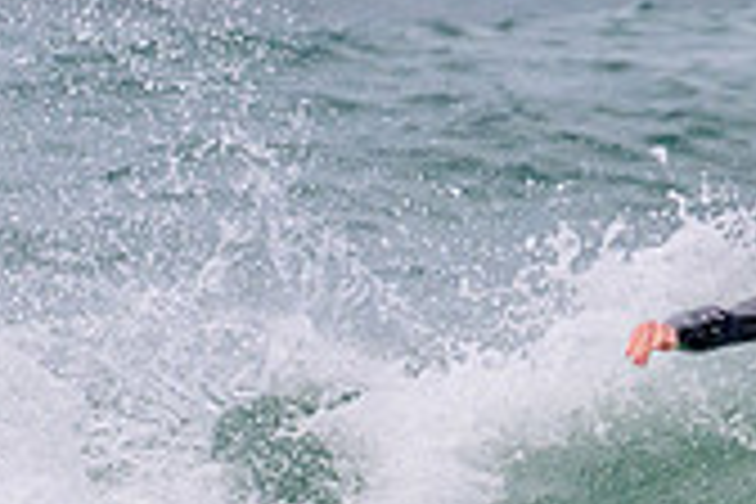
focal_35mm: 2532
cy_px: 761
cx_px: 275
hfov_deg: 0.8
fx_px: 53168
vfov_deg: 0.5
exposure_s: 1/2000
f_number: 11
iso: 900
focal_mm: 590
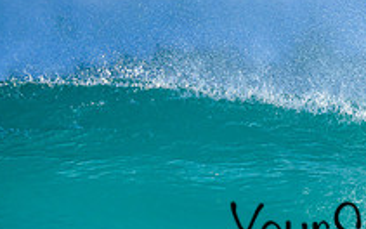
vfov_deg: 0.6
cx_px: 408
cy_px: 215
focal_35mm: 2254
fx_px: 22489
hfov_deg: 0.9
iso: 450
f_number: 6.3
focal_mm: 800
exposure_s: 1/2000
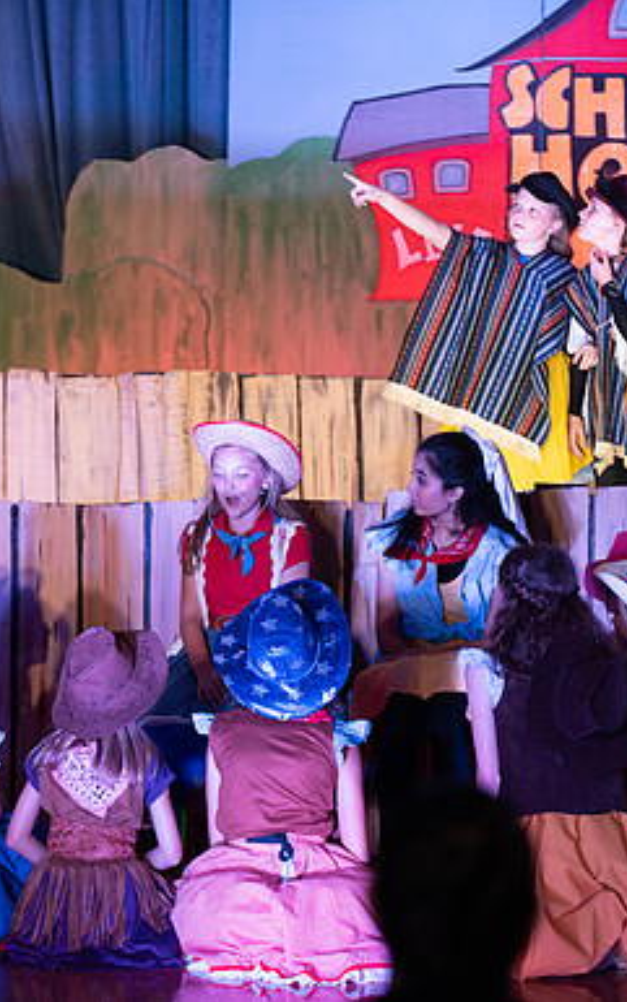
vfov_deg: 10.9
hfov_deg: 6.8
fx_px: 5243
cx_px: 245
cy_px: 501
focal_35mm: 192
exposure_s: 1/125
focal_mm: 125
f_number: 2.8
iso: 800
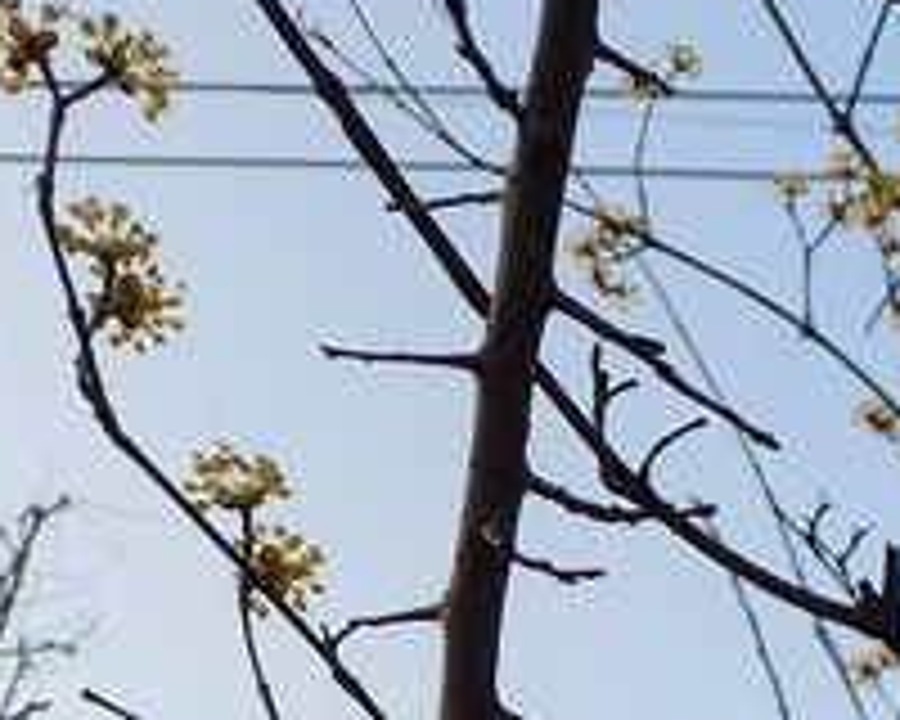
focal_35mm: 90
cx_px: 1602
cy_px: 1206
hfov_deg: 17.4
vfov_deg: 15.2
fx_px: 2397
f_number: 1.8
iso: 20
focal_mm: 5.4
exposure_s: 1/845
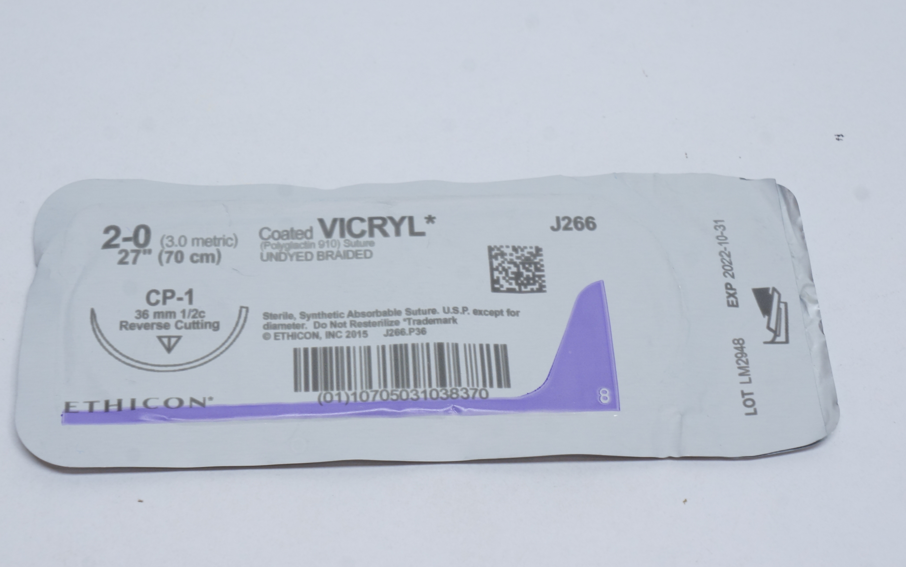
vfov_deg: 16.3
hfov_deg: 25.8
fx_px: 1975
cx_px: 437
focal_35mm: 80
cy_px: 307
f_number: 11
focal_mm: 44
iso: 400
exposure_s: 1/15
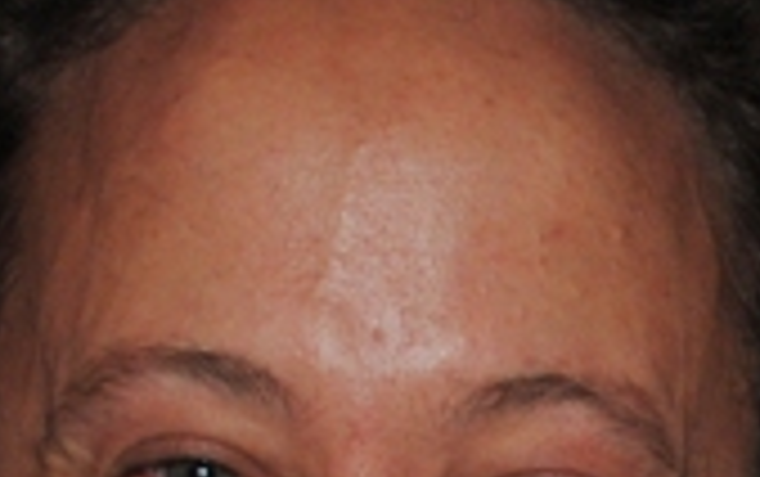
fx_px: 5225
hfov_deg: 8.1
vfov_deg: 5.1
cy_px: 1125
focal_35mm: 252
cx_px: 1223
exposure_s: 1/60
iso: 200
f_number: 4
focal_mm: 24
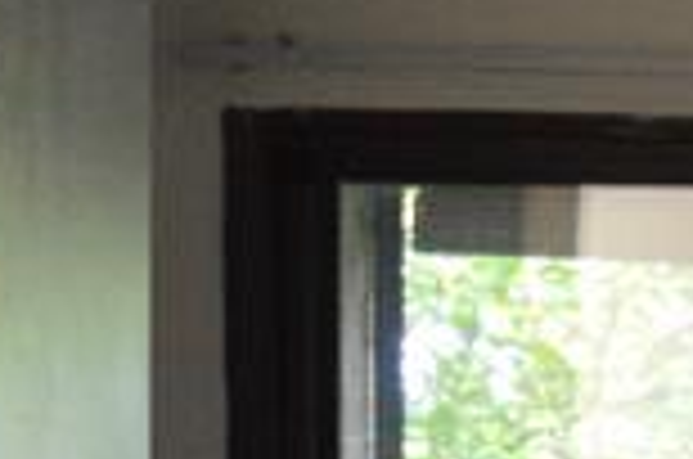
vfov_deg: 5.6
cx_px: 1516
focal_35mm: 240
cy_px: 778
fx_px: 4610
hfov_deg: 8.1
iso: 2200
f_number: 4
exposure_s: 1/60
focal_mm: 24
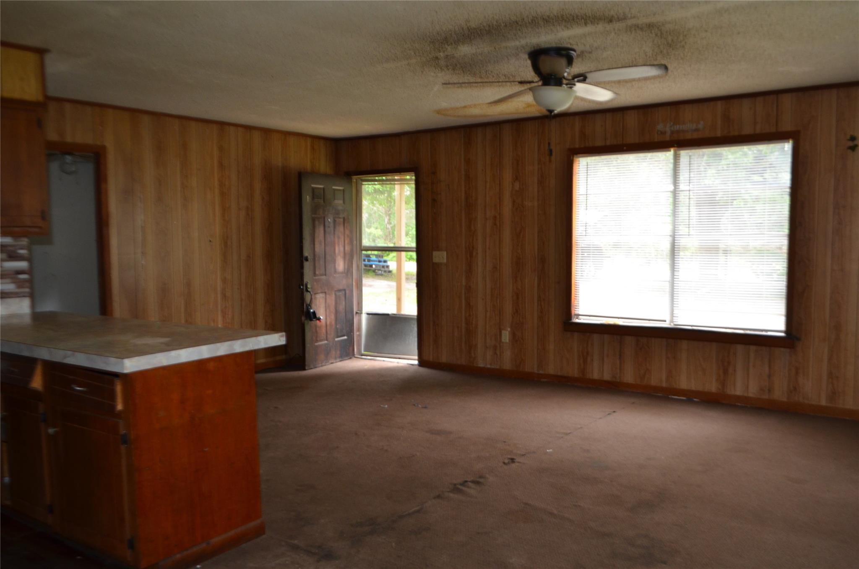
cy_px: 284
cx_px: 430
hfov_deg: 62.0
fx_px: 714
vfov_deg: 43.4
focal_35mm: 30
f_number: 3.8
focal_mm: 20
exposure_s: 1/100
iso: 400
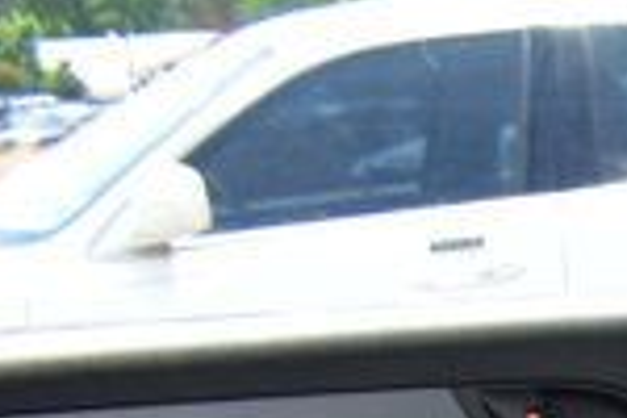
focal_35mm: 184
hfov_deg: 8.5
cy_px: 1053
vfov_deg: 7.0
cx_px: 2132
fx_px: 3204
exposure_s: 1/40
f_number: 7.1
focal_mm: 18
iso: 400
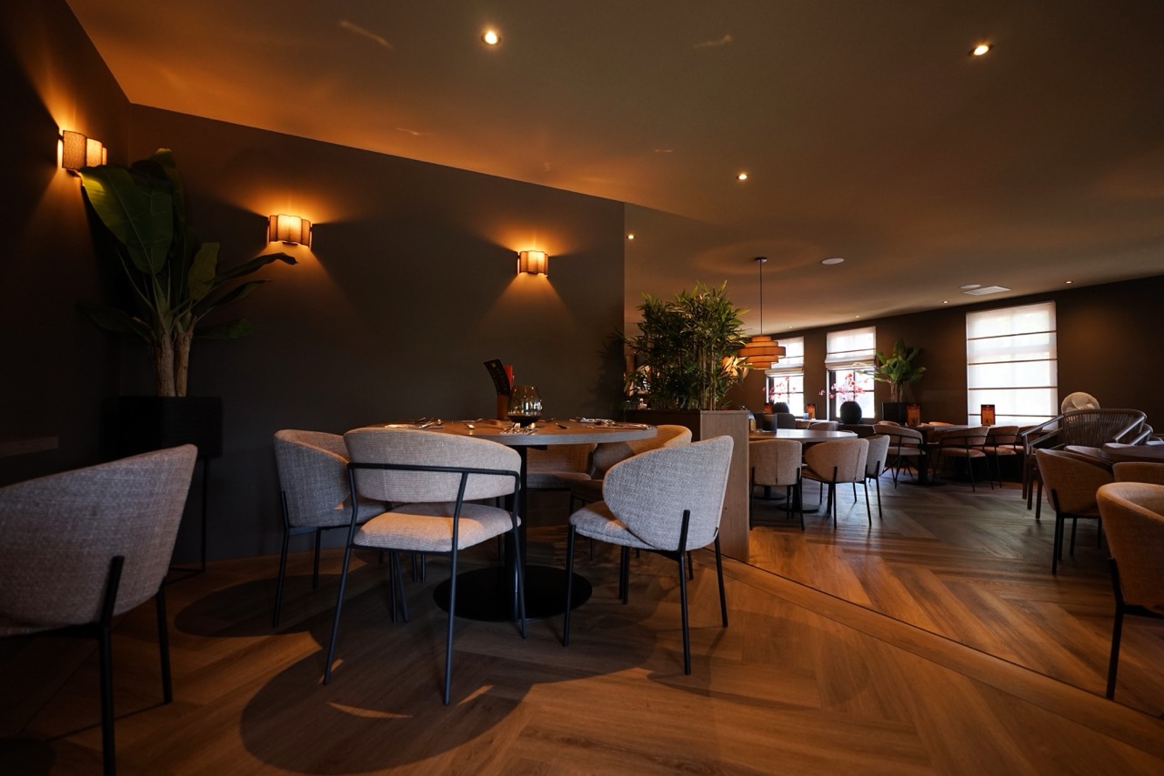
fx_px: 517
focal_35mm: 16
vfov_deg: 73.7
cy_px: 388
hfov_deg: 96.7
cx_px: 582
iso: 800
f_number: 3.2
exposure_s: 1/60
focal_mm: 16
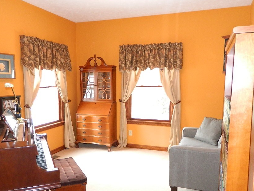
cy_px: 114
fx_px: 227
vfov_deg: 45.2
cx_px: 119
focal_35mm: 31
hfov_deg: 58.3
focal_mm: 4.5
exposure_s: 1/30
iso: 250
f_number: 3.1
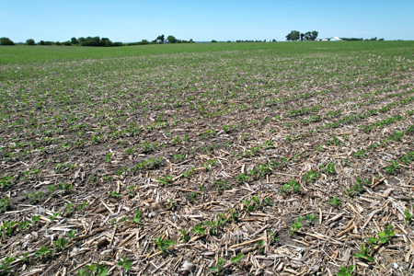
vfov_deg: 57.2
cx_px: 207
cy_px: 138
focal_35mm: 22
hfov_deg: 78.6
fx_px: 253
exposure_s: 1/2000
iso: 100
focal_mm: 8.38
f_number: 2.8
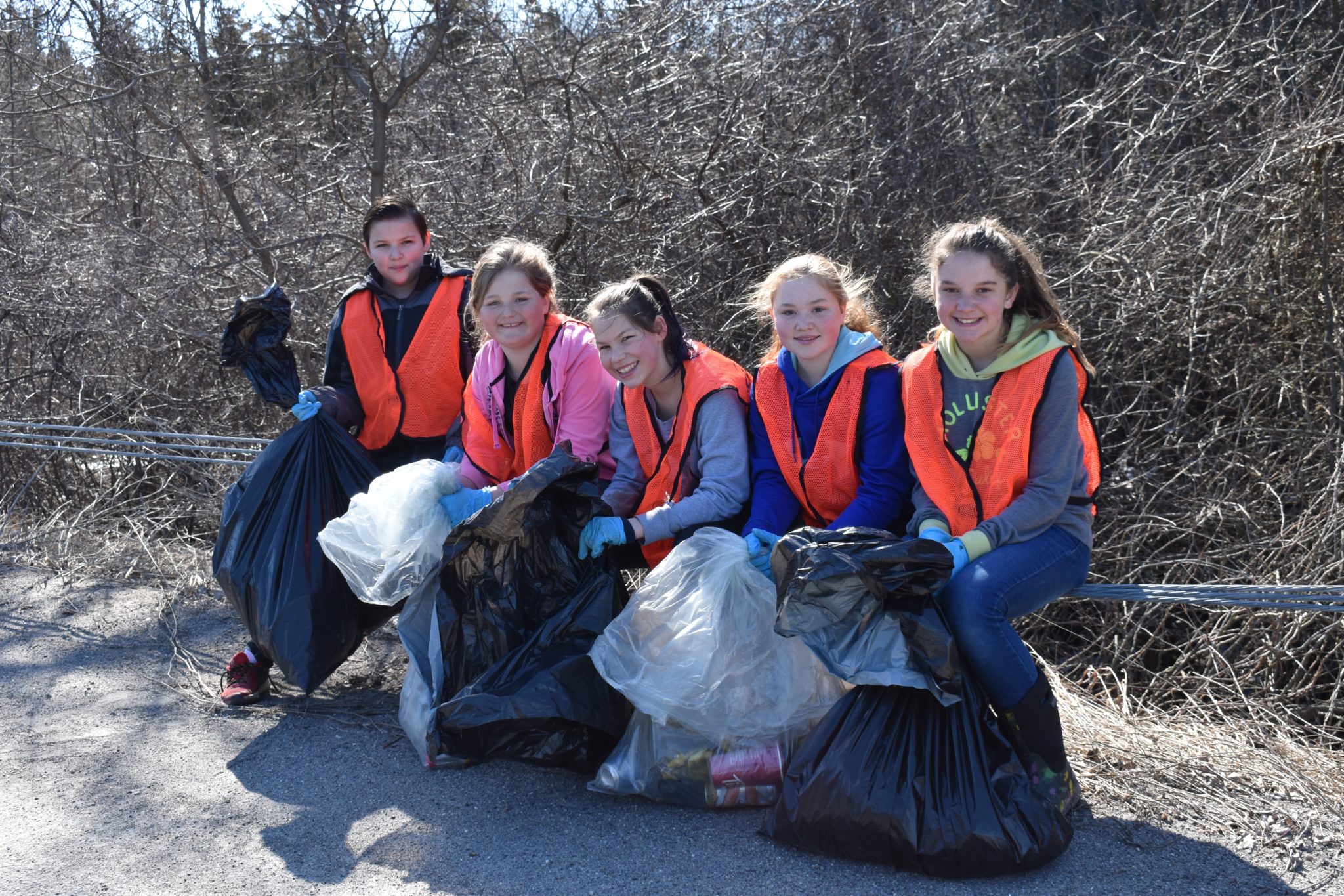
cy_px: 448
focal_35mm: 48
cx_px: 672
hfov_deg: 41.1
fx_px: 1792
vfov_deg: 28.1
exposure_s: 1/250
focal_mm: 32
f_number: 8
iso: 280
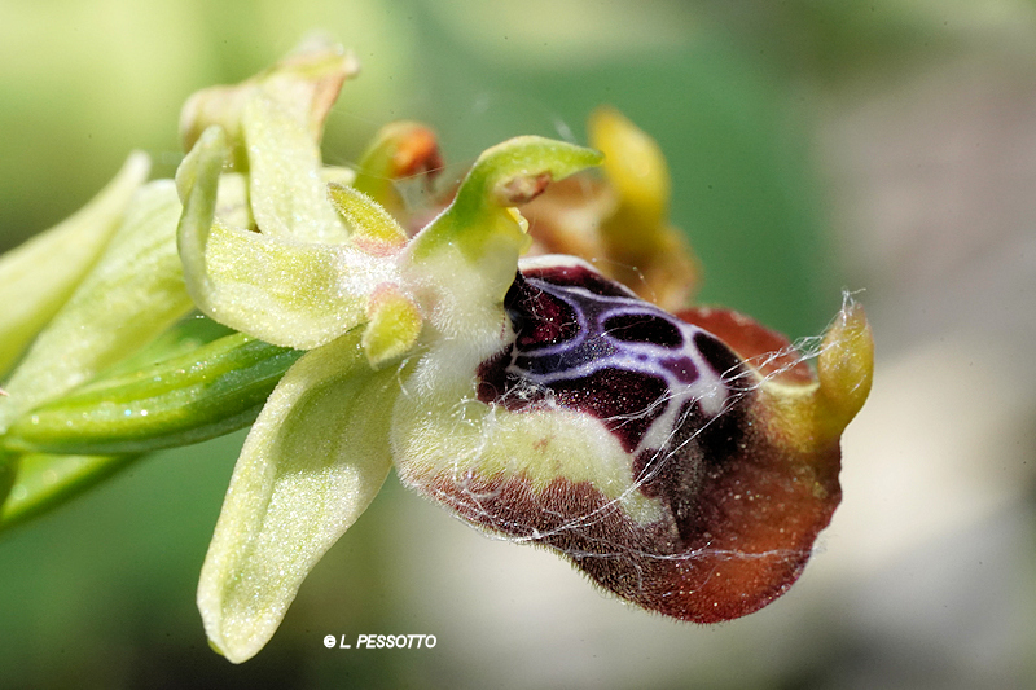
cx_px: 518
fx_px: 2589
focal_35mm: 90
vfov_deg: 15.2
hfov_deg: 22.6
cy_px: 345
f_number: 16
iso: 4000
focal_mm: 90
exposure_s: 1/320
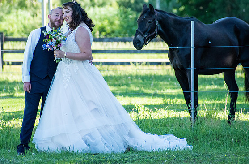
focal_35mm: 533
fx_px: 3670
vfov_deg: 2.6
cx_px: 112
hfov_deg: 3.9
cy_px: 67
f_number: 6.3
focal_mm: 300
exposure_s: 1/640
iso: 800
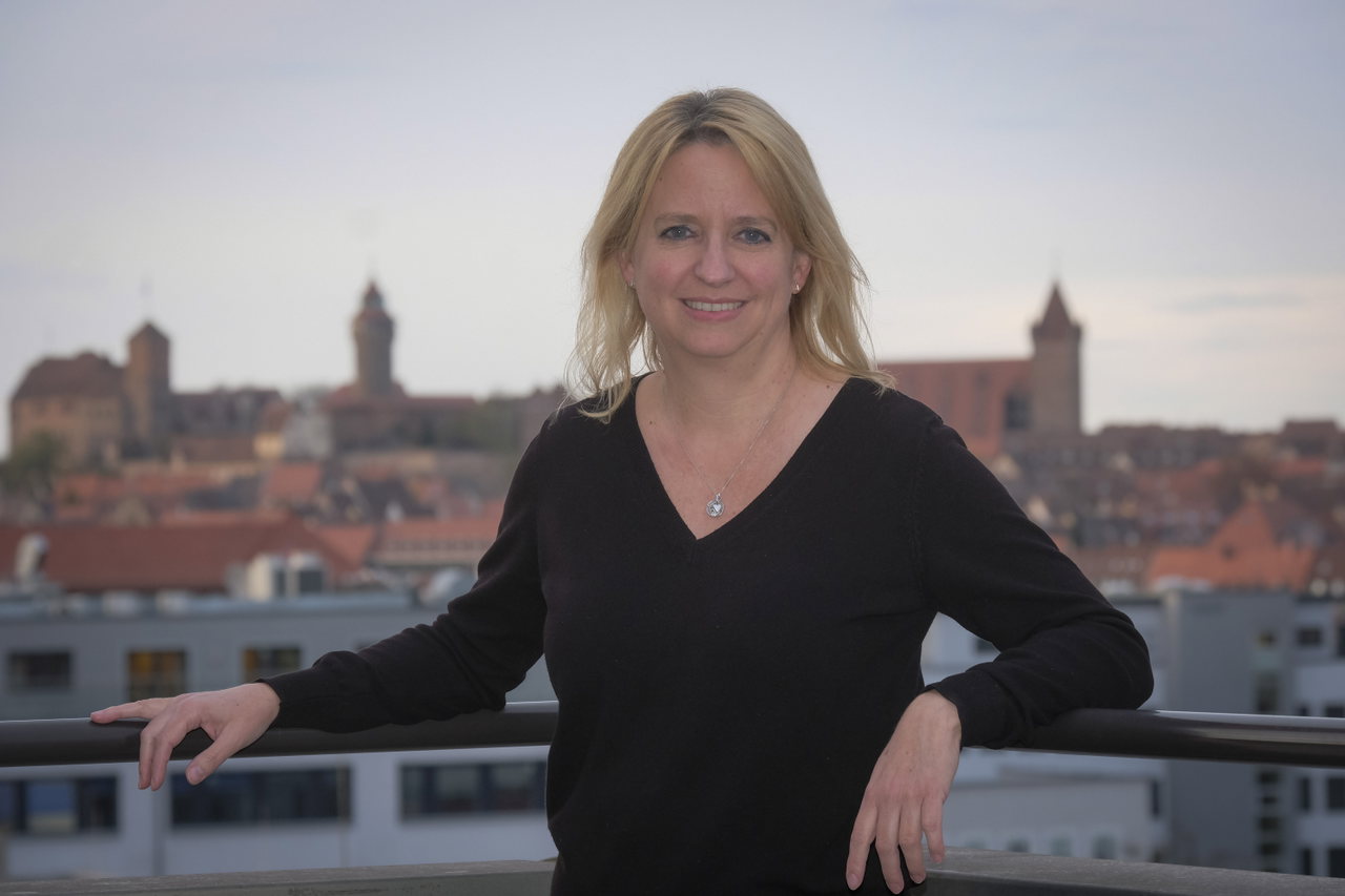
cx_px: 672
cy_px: 448
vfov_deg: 9.1
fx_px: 5603
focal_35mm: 150
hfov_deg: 13.7
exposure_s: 1/60
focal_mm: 99.8
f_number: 7.1
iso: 1250
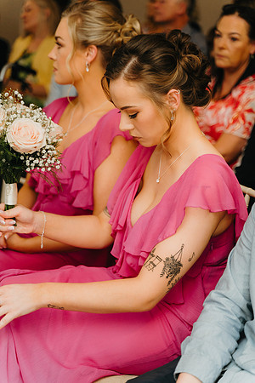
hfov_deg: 18.2
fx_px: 797
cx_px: 128
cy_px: 192
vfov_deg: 27.0
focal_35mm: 75
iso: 1000
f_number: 2.8
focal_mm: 75
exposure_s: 1/200
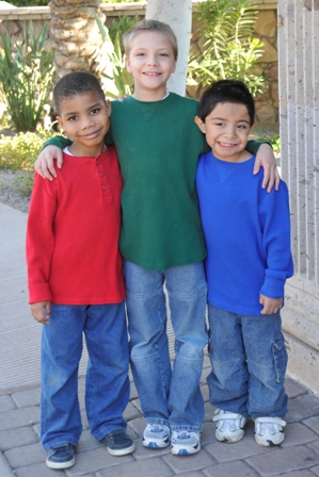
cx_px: 160
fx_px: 837
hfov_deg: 21.6
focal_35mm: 63
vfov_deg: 31.9
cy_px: 238
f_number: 5
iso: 400
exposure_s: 1/125
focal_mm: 42
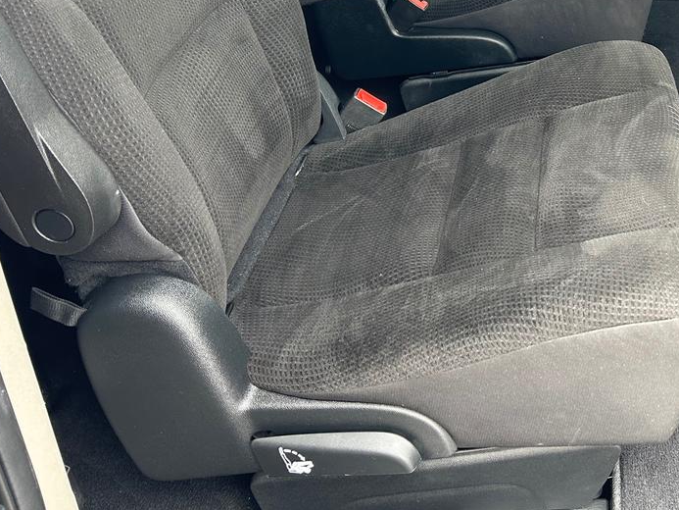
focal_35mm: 48
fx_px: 942
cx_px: 581
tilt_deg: -27.1
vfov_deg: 29.3
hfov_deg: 37.6
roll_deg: +1.6
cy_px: 73
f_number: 1.5
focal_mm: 5.7
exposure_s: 1/121
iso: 100
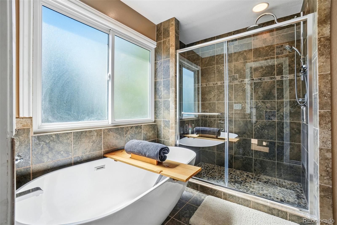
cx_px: 168
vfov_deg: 77.3
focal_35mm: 15
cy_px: 112
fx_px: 140
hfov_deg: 100.4
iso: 400
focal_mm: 10
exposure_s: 1/160
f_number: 8
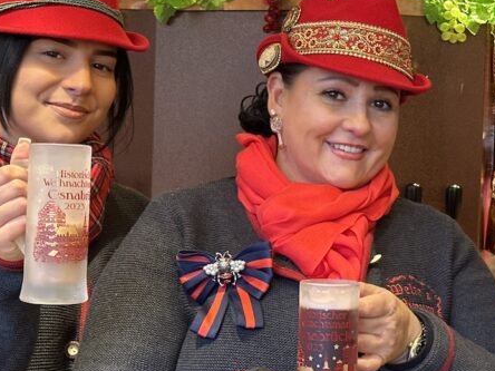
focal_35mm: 83
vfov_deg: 17.8
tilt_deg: -1.0
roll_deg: -2.3
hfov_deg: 23.3
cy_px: 179
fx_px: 1187
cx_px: 385
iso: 250
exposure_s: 1/50
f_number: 1.78
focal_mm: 6.86
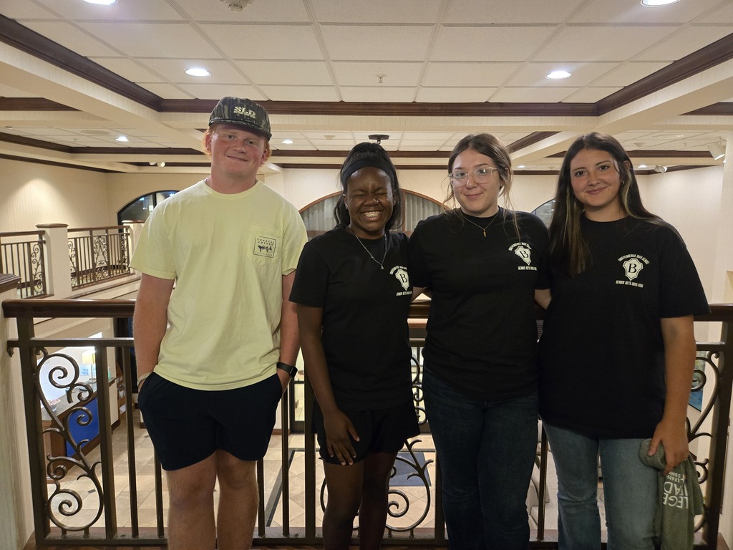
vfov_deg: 58.9
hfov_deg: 73.9
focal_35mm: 23
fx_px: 487
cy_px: 275
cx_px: 366
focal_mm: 5.4
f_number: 1.8
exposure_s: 1/60
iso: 1000
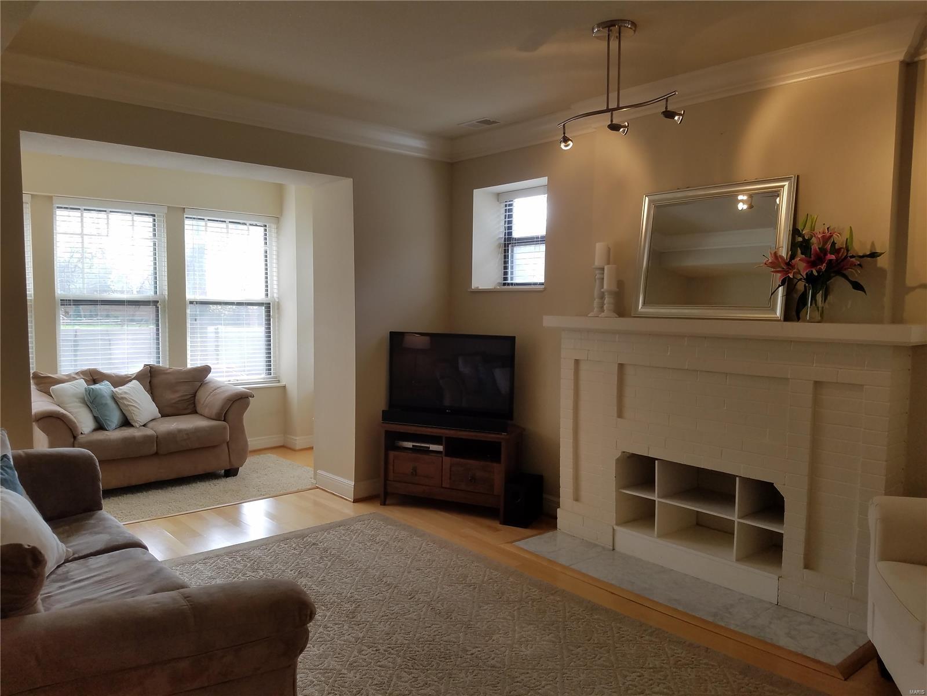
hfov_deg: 67.3
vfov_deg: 53.1
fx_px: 696
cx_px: 464
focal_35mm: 26
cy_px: 348
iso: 50
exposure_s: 1/172
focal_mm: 4.2
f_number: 1.7
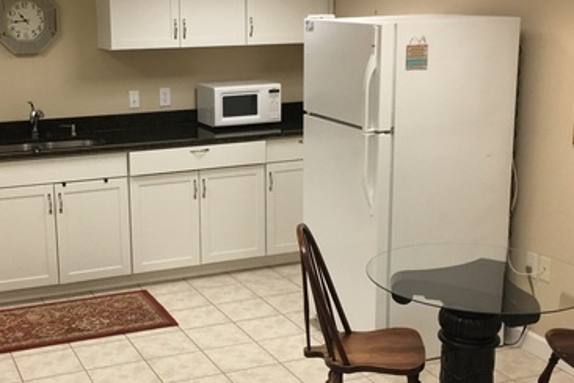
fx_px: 877
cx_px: 213
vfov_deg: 24.6
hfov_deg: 36.0
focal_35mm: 55
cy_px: 192
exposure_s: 1/30
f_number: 2.2
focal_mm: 4.15
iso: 32
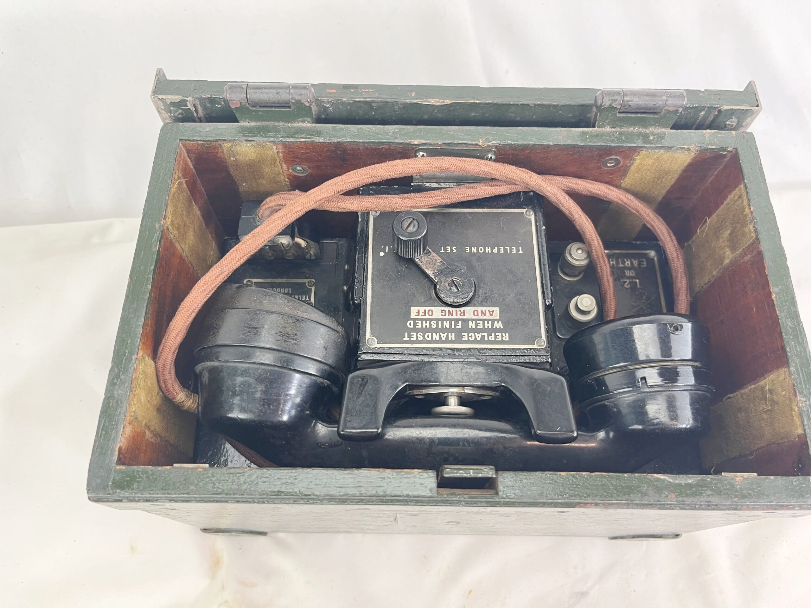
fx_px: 609
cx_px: 406
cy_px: 304
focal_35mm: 26
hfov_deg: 67.3
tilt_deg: -63.8
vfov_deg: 53.1
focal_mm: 5.1
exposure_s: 1/50
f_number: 1.6
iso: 64
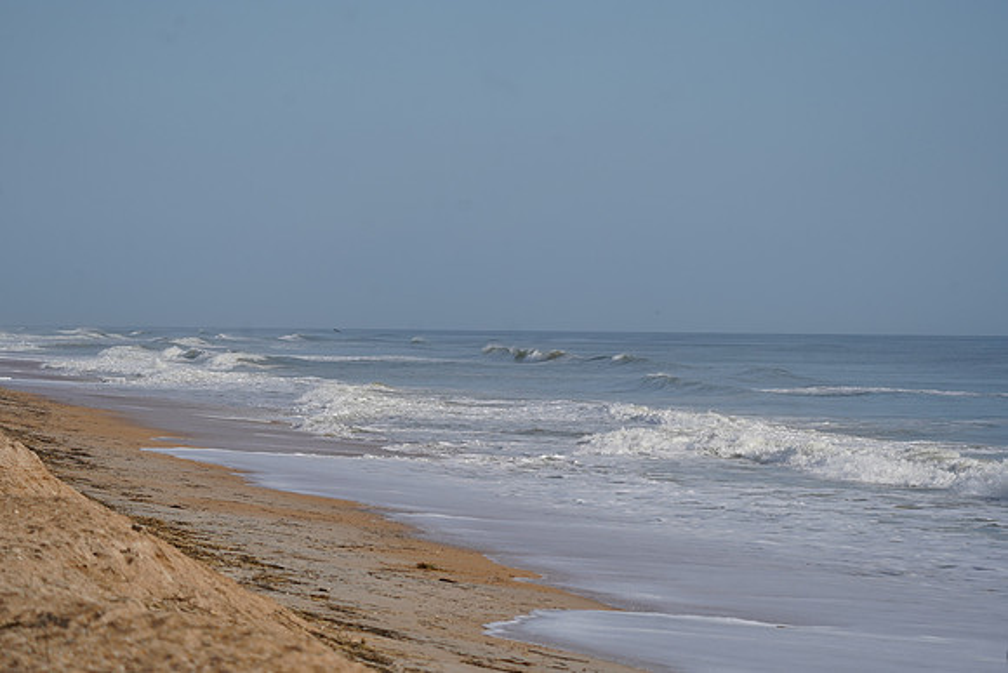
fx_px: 5601
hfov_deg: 10.3
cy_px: 336
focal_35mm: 200
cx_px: 504
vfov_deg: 6.9
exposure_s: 1/2000
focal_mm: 200
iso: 200
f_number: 5.6
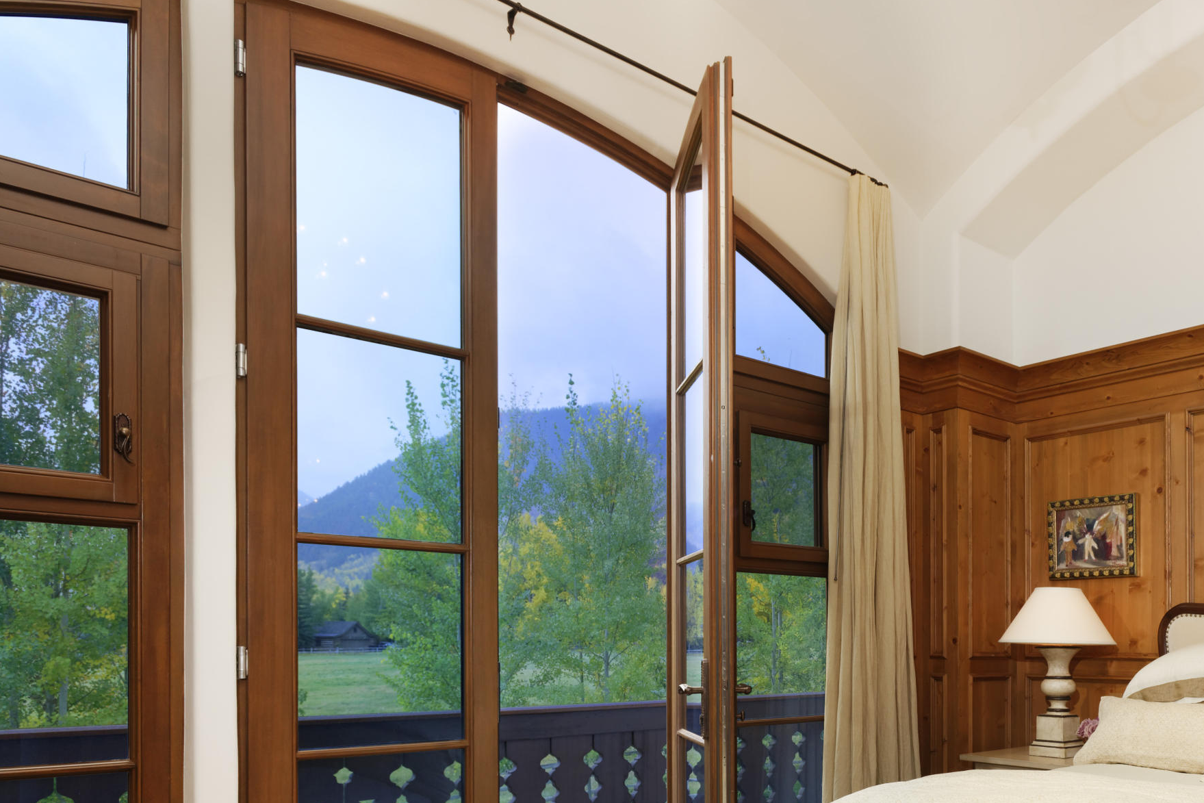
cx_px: 910
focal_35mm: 29
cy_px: 670
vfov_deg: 42.4
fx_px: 970
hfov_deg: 60.0
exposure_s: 1/800
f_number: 7.1
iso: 400
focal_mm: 17
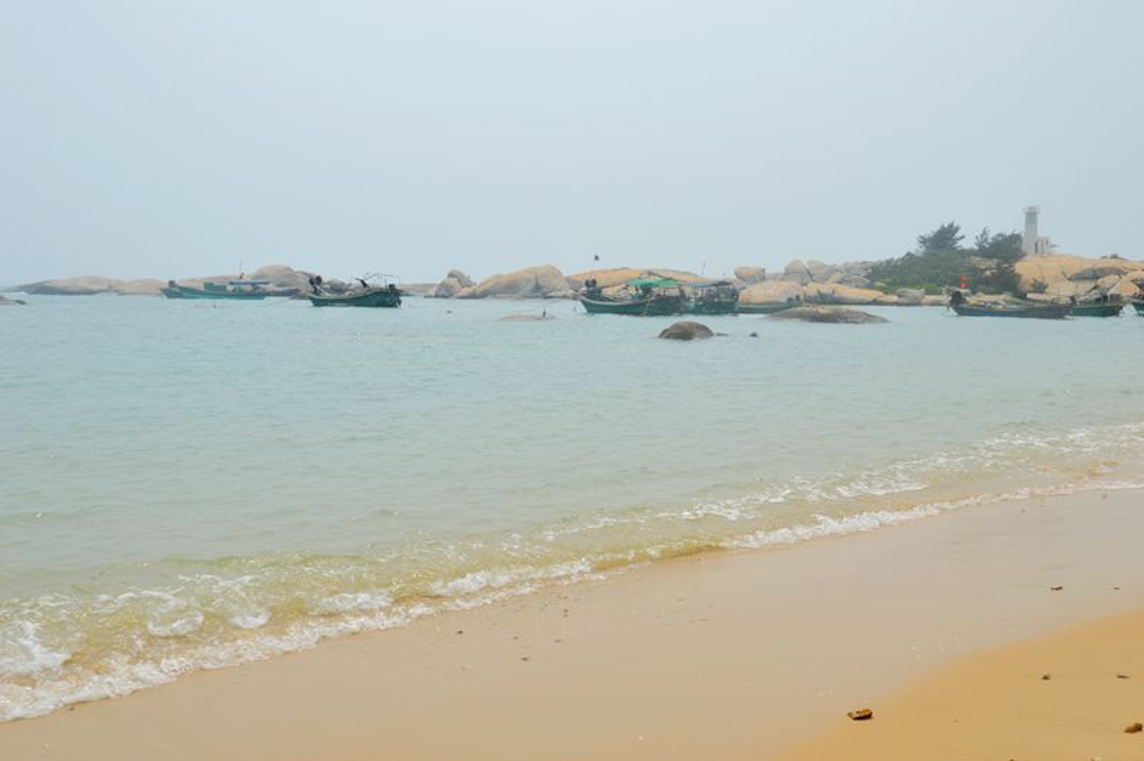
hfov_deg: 51.3
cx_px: 572
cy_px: 380
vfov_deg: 35.4
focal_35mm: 38
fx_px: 1191
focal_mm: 25
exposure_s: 1/200
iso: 100
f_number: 13
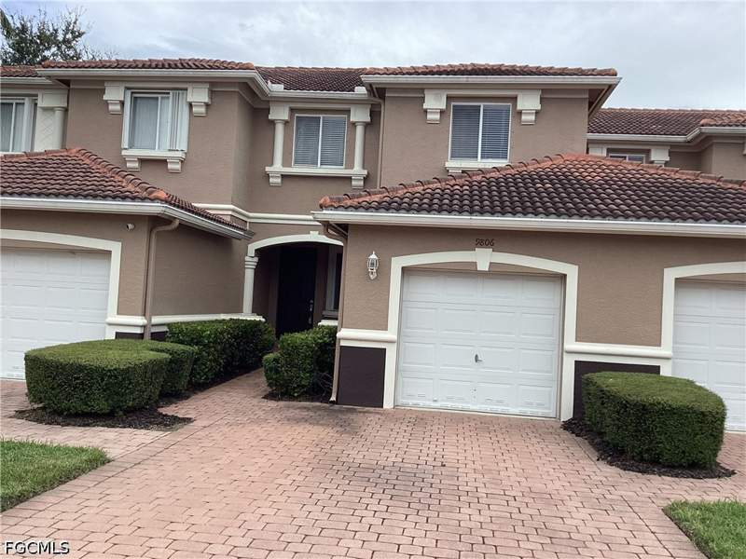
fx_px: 668
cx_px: 373
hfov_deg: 58.4
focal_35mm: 31
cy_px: 280
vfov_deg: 45.4
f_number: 2.4
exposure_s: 1/668
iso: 25
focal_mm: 3.3
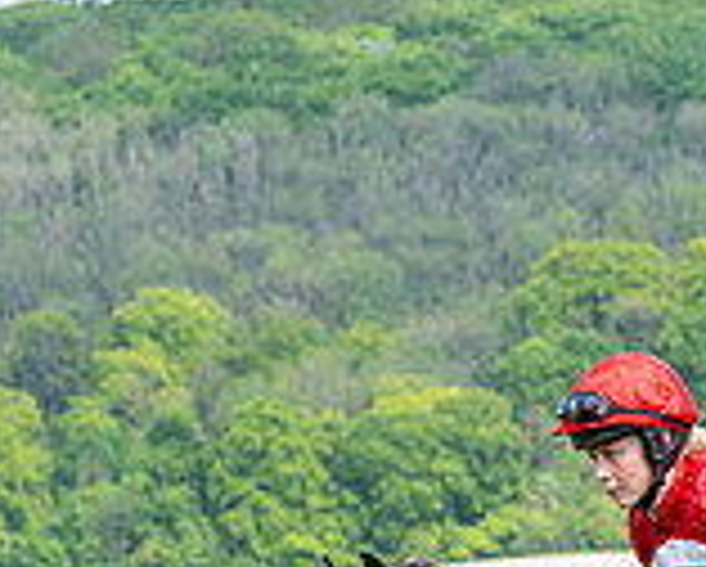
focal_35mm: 475
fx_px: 9937
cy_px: 756
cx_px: 830
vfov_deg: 3.3
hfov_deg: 4.1
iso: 400
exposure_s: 1/2000
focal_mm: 88
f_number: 5
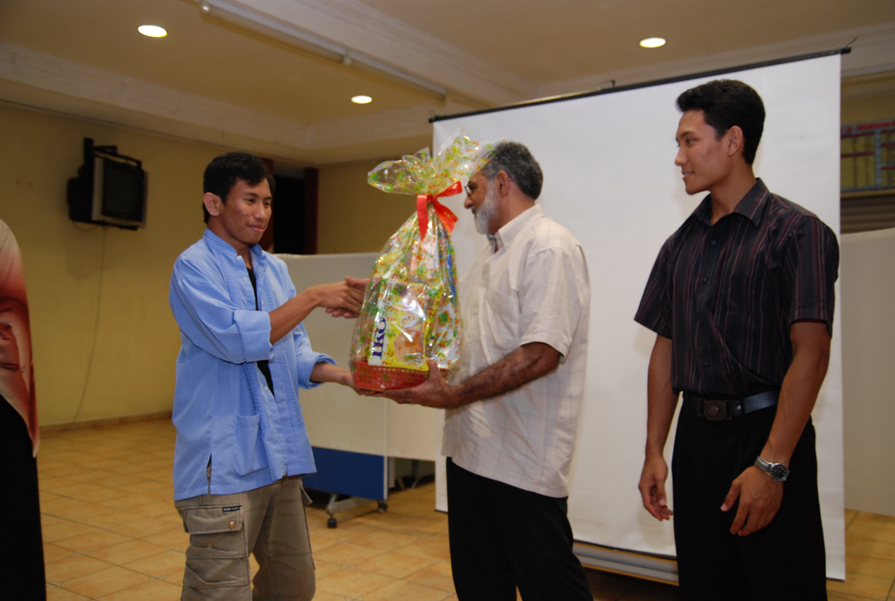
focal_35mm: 33
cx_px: 448
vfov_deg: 40.1
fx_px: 822
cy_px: 300
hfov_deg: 57.1
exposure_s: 1/60
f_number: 2.8
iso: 500
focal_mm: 22
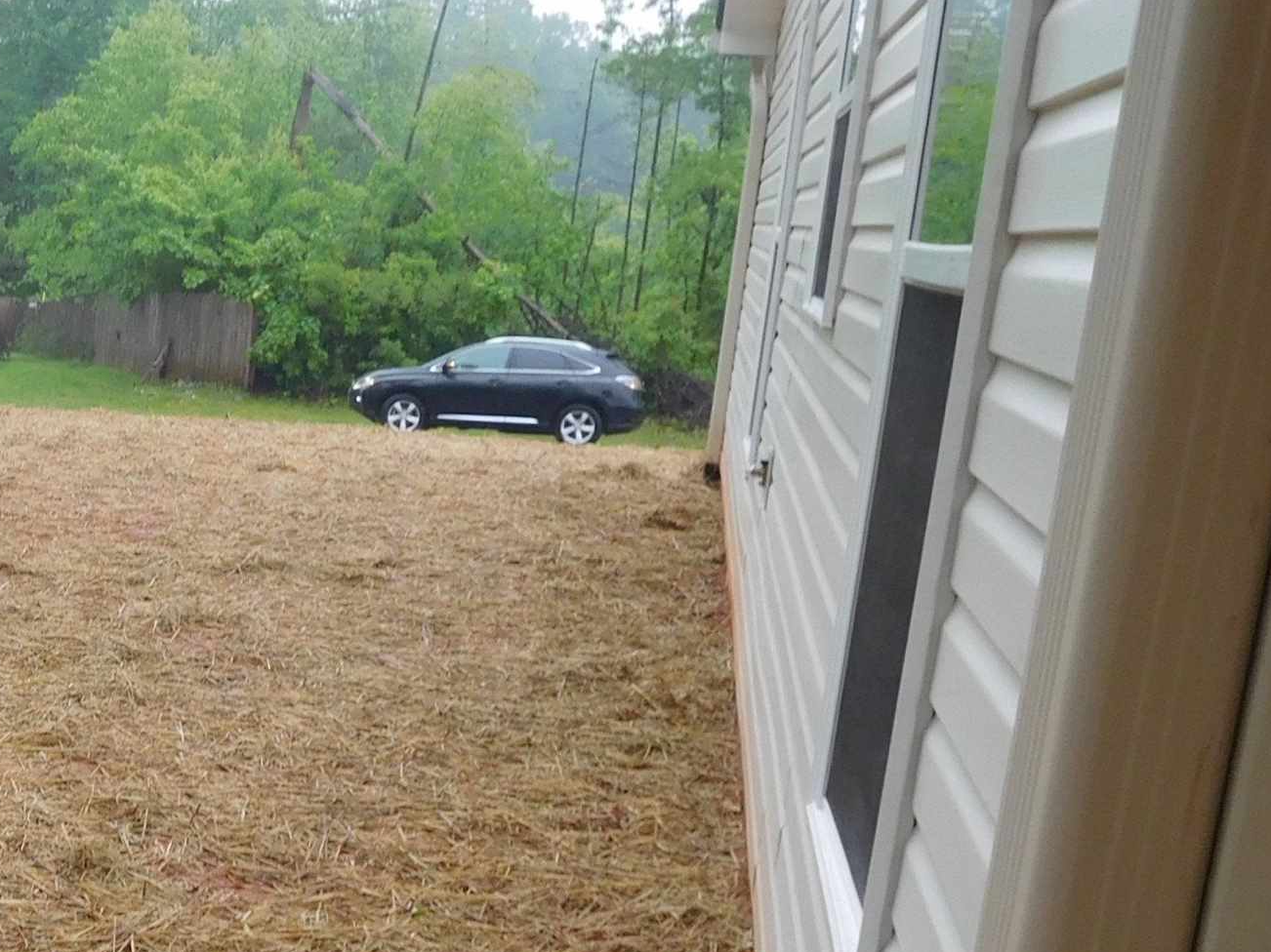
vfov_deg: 24.7
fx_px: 2166
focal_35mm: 59
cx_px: -187
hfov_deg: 29.0
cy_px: 654
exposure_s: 1/50
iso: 125
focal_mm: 4.5
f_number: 3.4
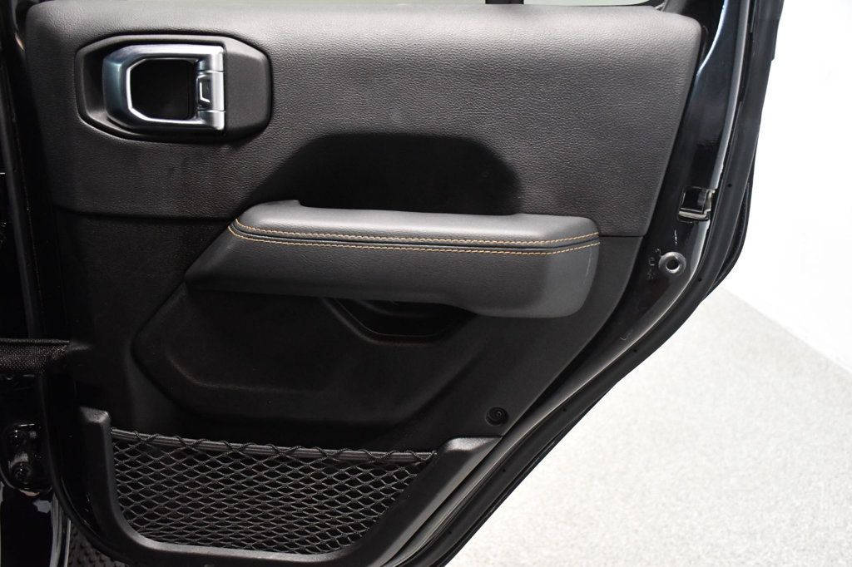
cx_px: 426
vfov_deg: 33.4
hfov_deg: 48.5
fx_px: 946
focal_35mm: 40
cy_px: 284
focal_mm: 27
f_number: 4
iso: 4500
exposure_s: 1/60
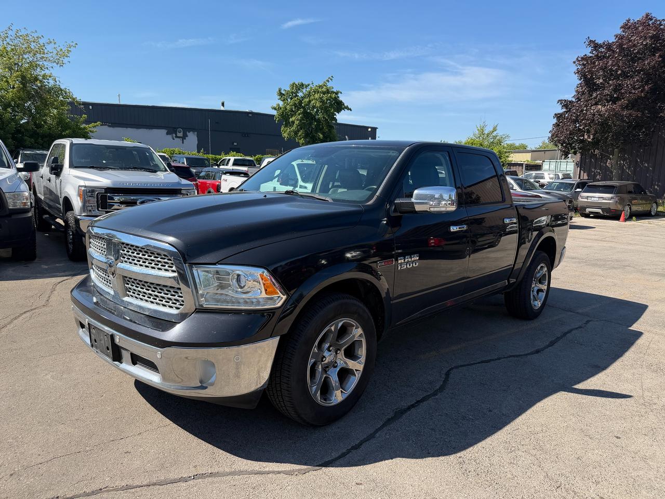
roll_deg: -1.2
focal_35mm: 24
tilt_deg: -9.7
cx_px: 332
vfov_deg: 56.8
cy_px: 250
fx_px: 461
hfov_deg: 71.6
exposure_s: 1/3145
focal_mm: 6.76
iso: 80
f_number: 1.78
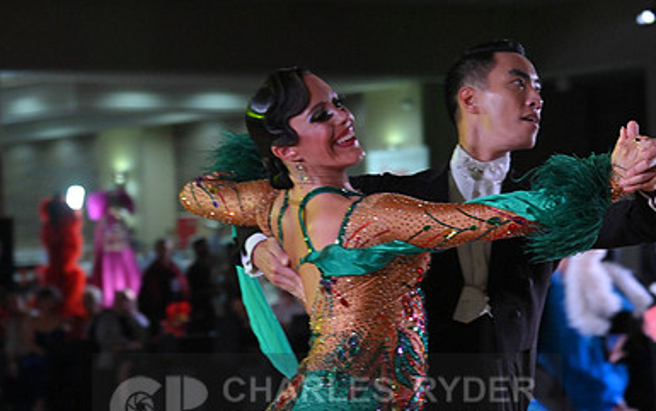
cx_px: 328
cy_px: 411
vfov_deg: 7.7
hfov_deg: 12.4
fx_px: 3023
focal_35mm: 169
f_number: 5.6
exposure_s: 1/400
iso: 4000
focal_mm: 110
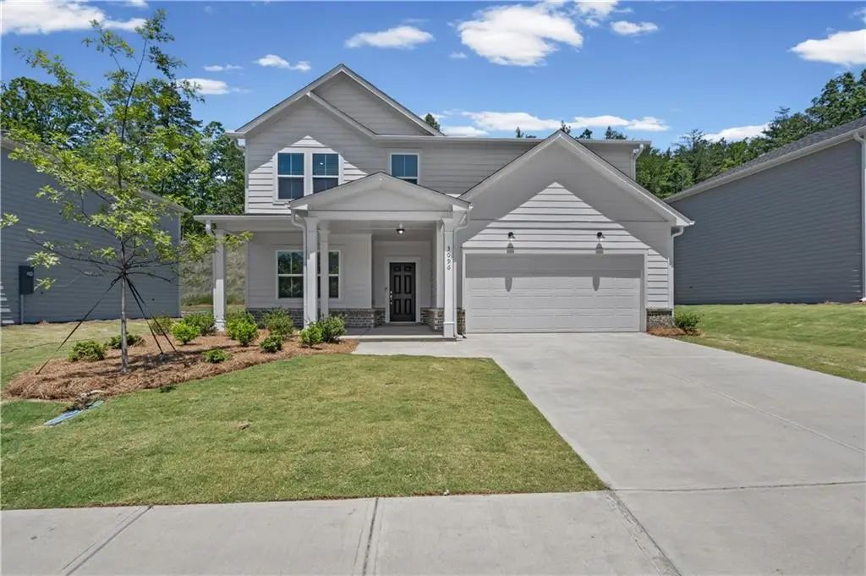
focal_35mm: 16
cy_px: 288
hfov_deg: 96.8
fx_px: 385
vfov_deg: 73.7
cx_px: 433
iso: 400
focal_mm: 16
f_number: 16
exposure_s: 1/400
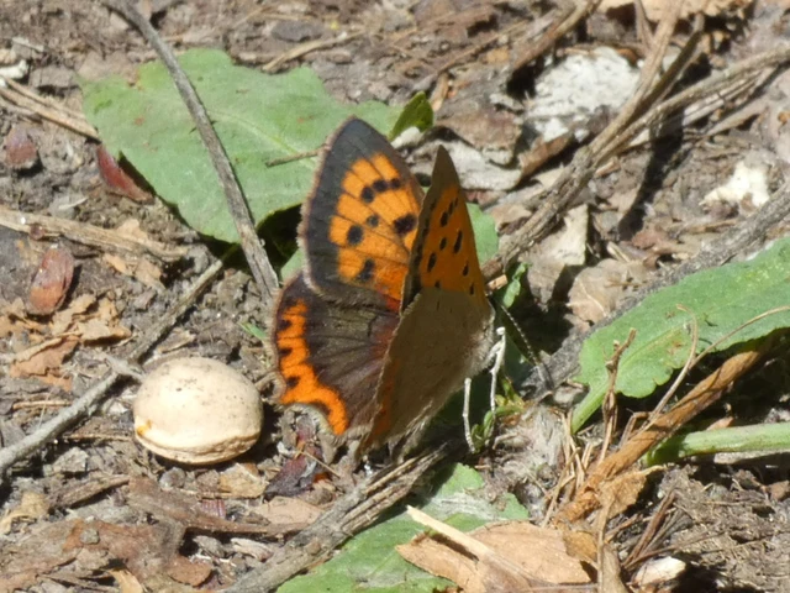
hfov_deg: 14.6
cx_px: 395
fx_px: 3081
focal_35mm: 135
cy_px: 296
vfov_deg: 11.0
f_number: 7.1
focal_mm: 24.2
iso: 200
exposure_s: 1/80
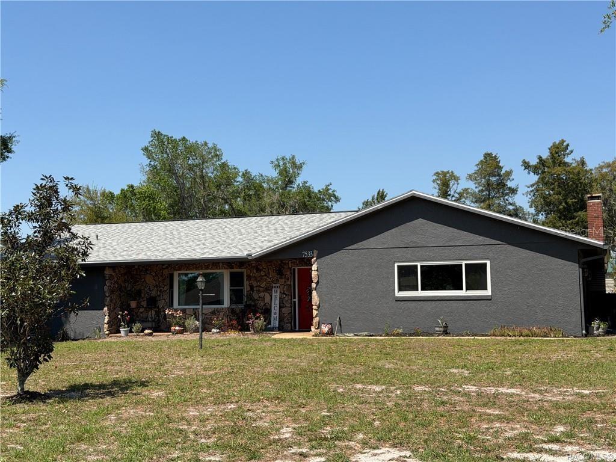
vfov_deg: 30.3
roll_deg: +1.4
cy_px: 231
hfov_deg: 39.7
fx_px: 854
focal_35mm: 48
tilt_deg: +4.4
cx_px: 308
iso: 64
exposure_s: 1/4587
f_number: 1.78
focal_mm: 6.76
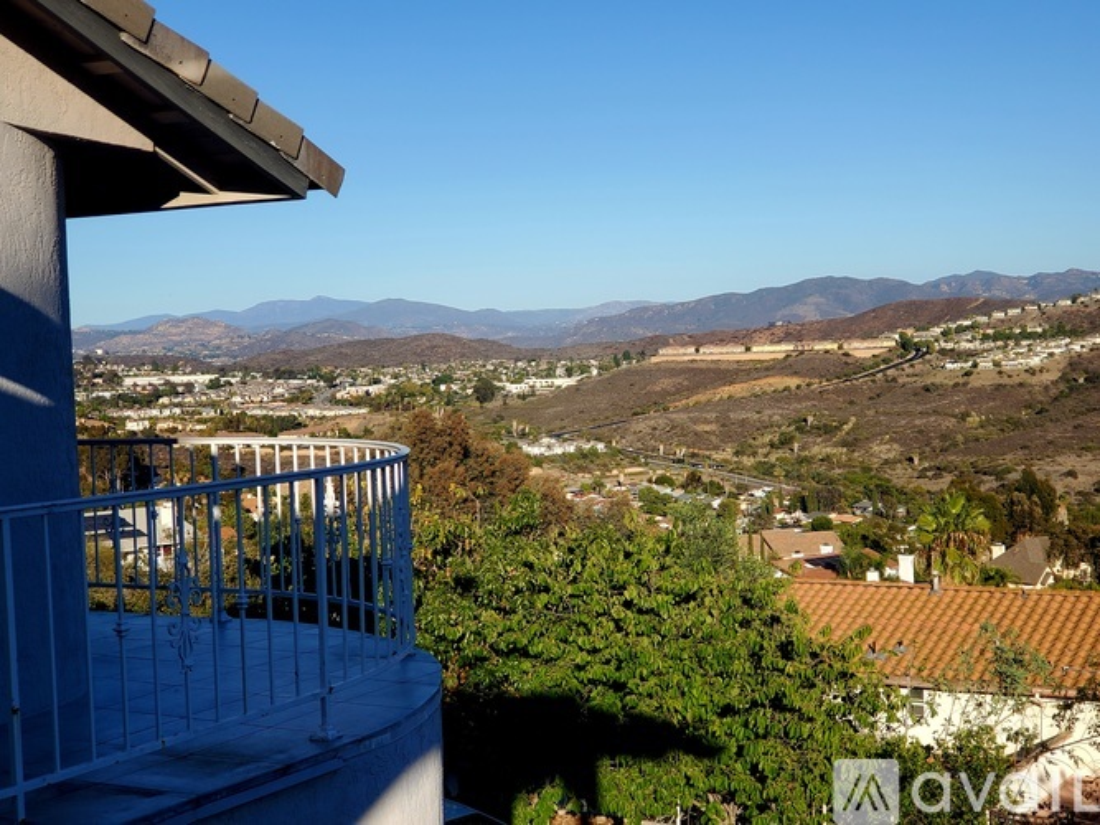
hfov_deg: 36.8
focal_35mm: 52
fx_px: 1652
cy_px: 412
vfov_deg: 28.0
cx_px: 550
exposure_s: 1/833
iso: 50
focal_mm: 6
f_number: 2.4
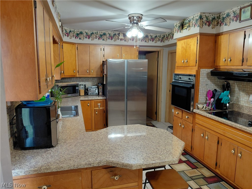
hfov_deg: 69.4
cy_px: 94
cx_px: 126
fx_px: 182
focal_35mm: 25
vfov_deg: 54.9
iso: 320
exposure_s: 1/60
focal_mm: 4.69
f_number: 1.8
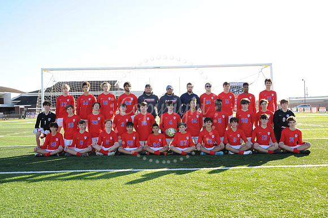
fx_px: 291
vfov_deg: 41.1
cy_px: 109
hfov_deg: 58.7
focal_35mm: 32
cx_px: 164
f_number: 8
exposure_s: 1/80
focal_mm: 32
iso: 200
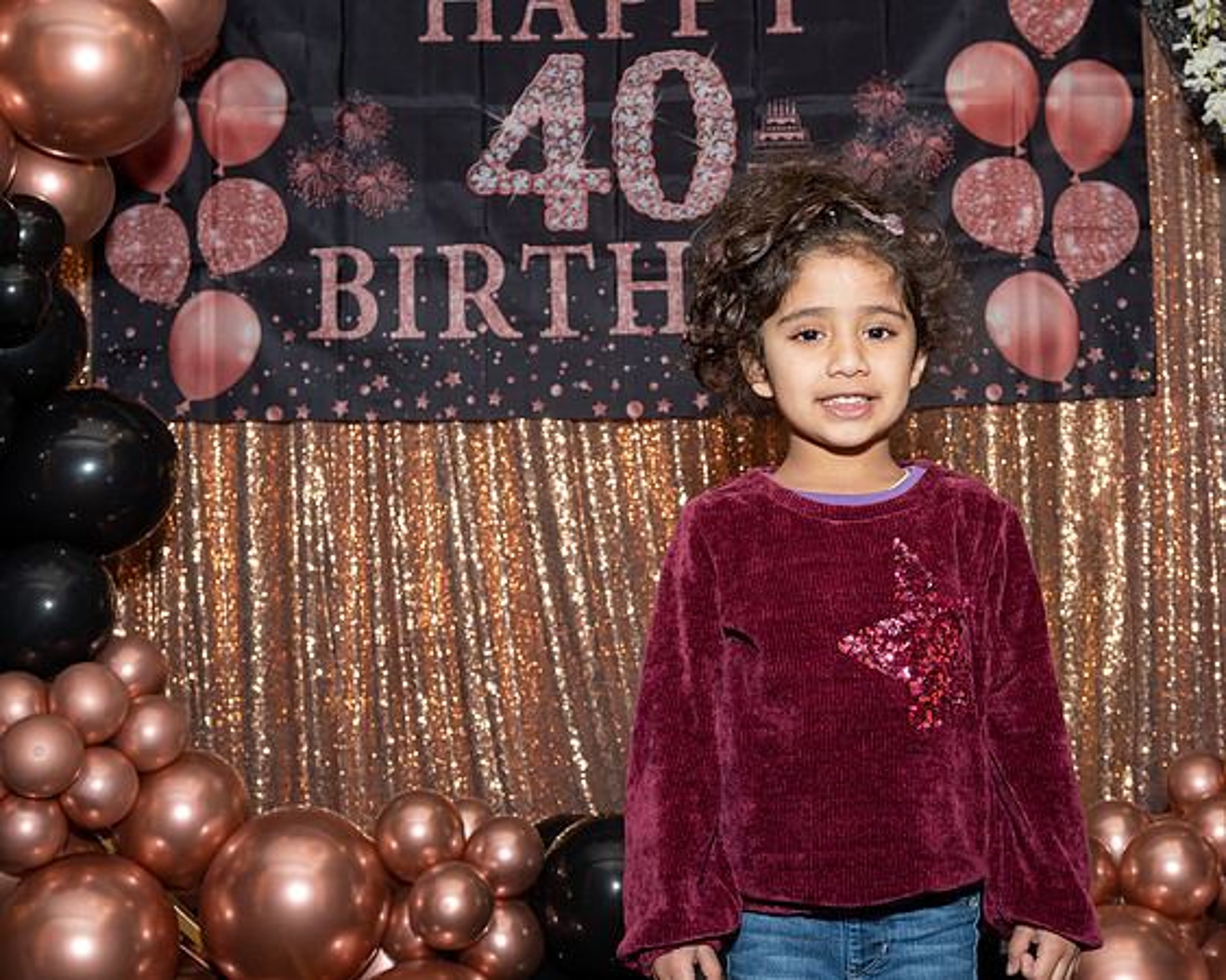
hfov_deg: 35.7
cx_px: 714
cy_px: 490
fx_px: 1899
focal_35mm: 52
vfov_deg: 28.9
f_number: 7.1
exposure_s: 1/250
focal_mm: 31
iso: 400
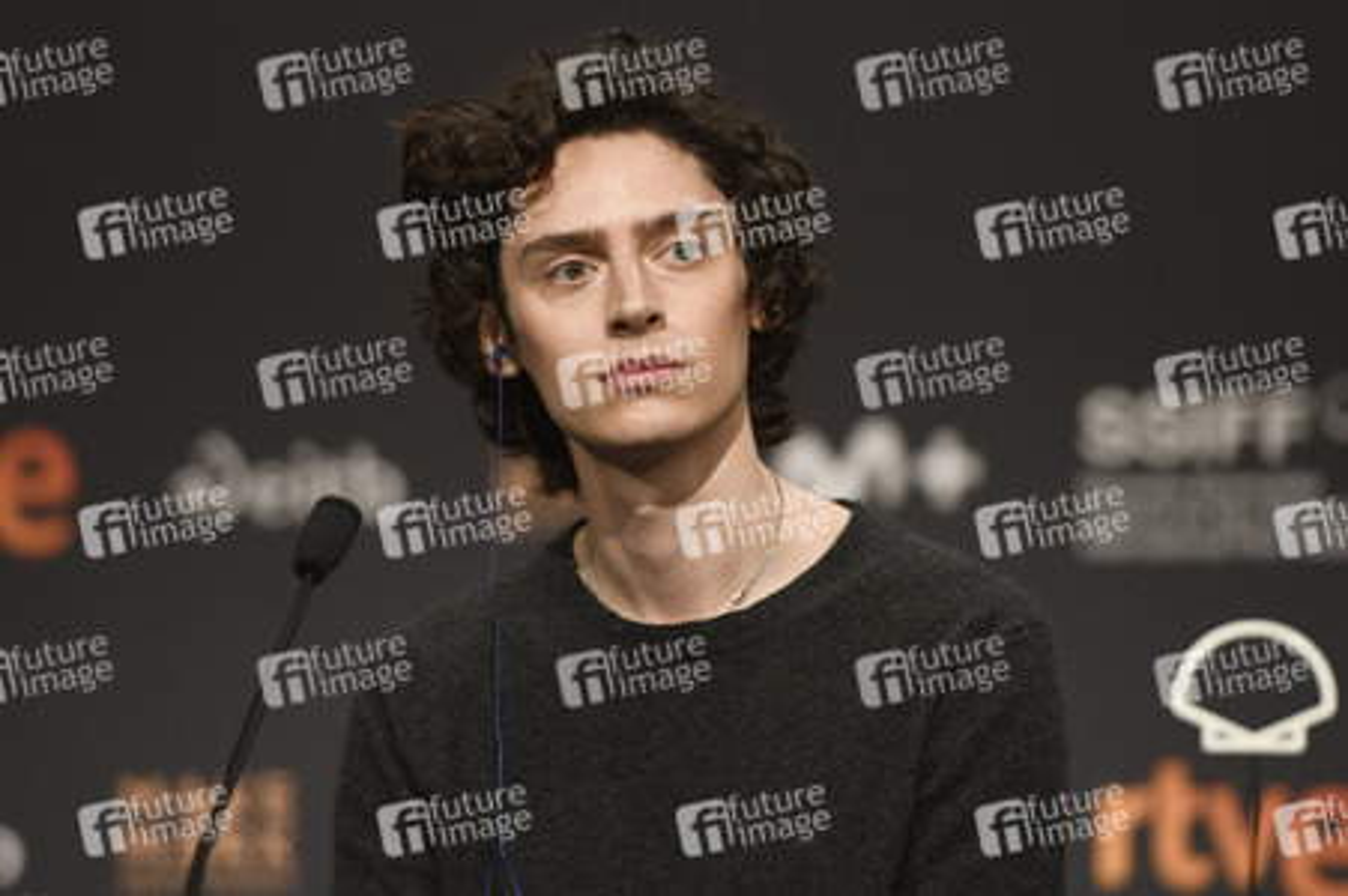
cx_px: 674
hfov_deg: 10.3
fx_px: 7483
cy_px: 448
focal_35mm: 200
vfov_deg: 6.9
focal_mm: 200
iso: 1250
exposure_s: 1/320
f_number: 3.2
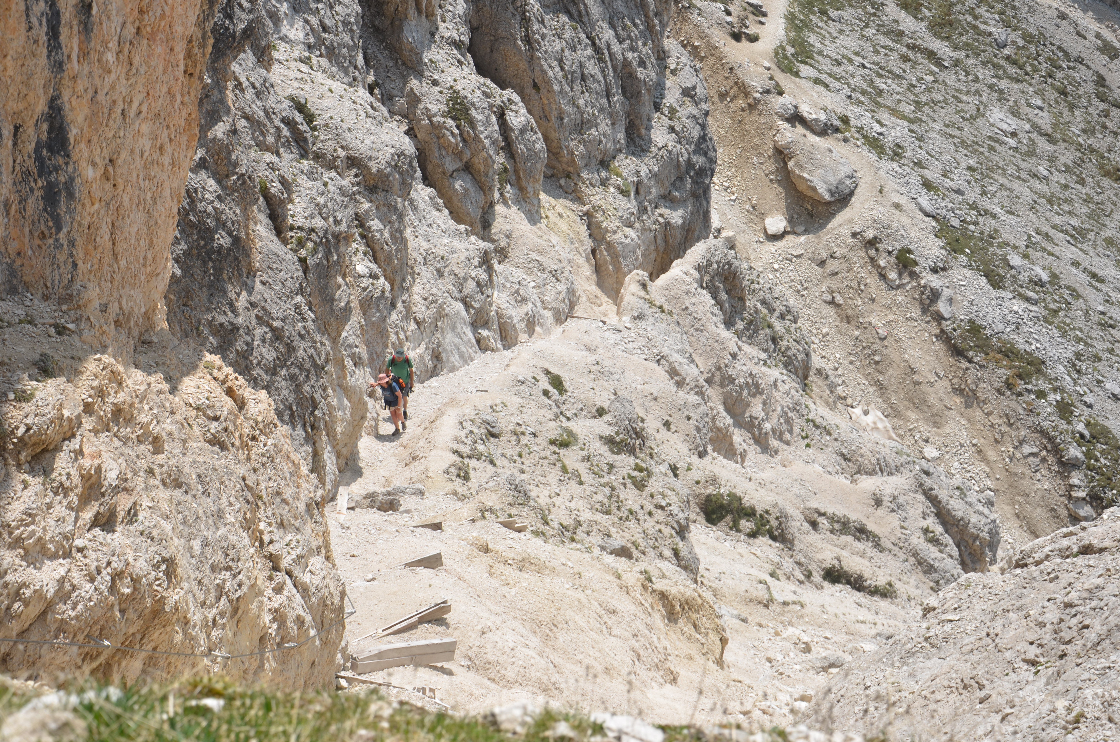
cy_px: 371
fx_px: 2328
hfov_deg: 27.0
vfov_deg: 18.1
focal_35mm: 75
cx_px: 560
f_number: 9
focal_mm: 50
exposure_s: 1/320
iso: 100
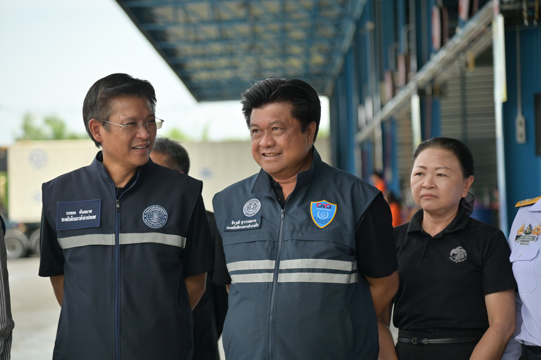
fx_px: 1652
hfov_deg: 18.6
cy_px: 180
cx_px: 270
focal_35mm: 110
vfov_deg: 12.4
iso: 640
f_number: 4
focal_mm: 110
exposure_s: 1/2500
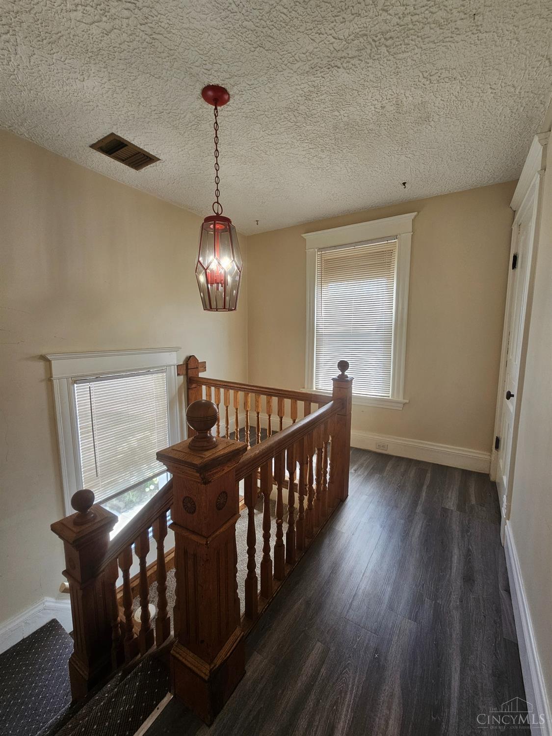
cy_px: 368
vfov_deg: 106.2
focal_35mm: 13
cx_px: 276
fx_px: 276
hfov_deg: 89.9
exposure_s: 1/60
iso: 64
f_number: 2.2
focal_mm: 2.2
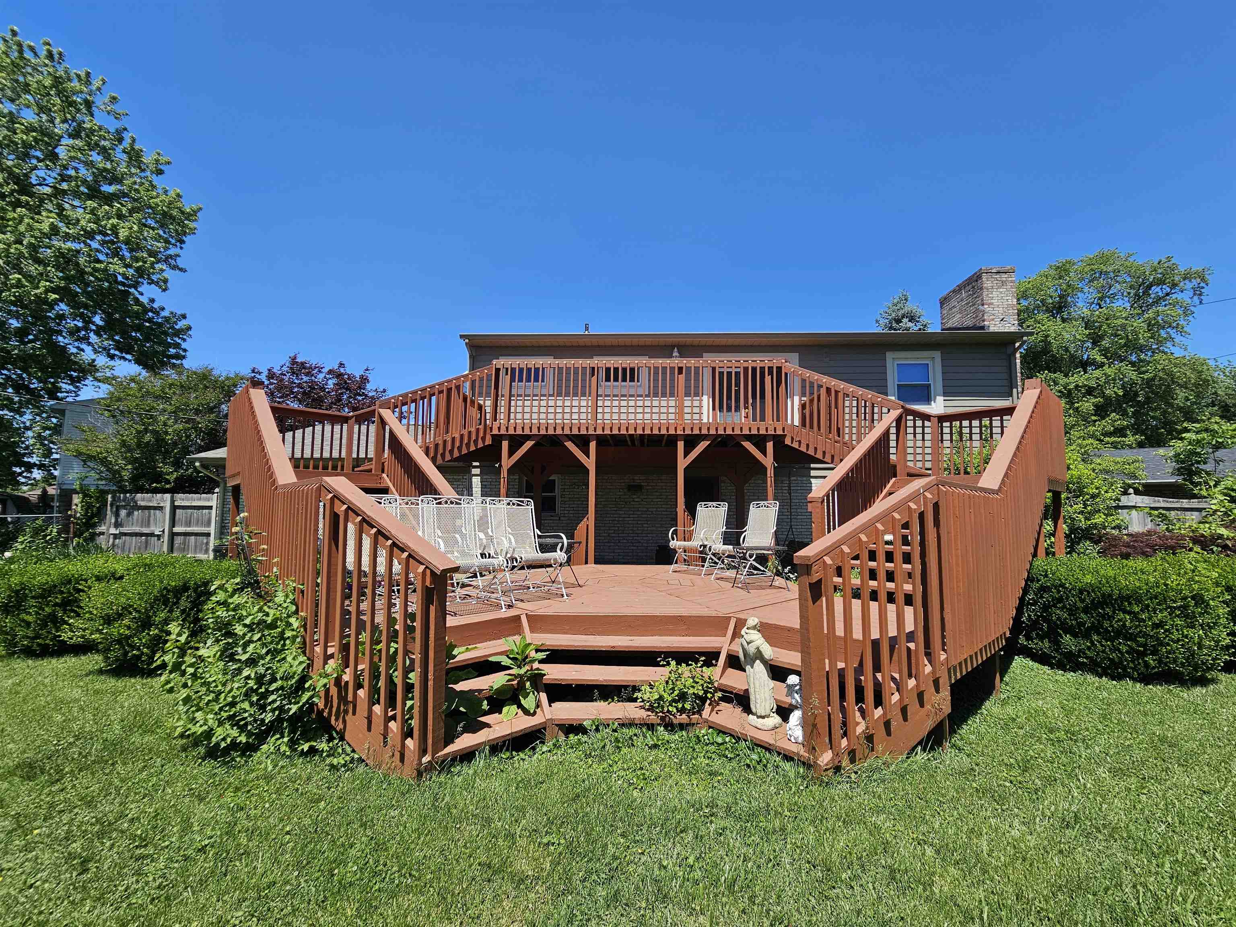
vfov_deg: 89.9
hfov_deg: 106.2
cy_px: 464
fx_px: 464
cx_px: 618
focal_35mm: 13
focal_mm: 2.2
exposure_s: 1/1973
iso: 50
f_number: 2.2
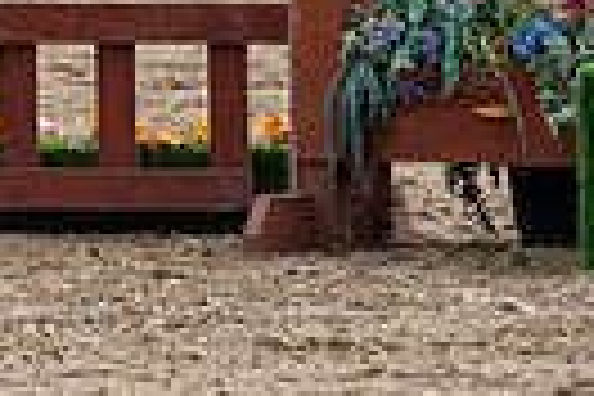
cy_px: -416
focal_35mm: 1049
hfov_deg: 2.0
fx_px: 17307
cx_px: -648
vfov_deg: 1.3
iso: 100
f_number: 5.6
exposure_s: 1/250
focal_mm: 238
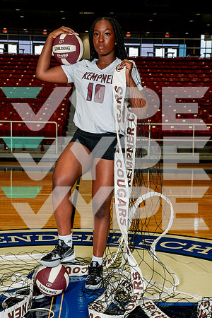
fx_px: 486
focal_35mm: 55
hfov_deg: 24.6
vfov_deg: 36.2
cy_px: 159
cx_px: 106
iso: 800
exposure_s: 1/200
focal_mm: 55
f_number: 7.1
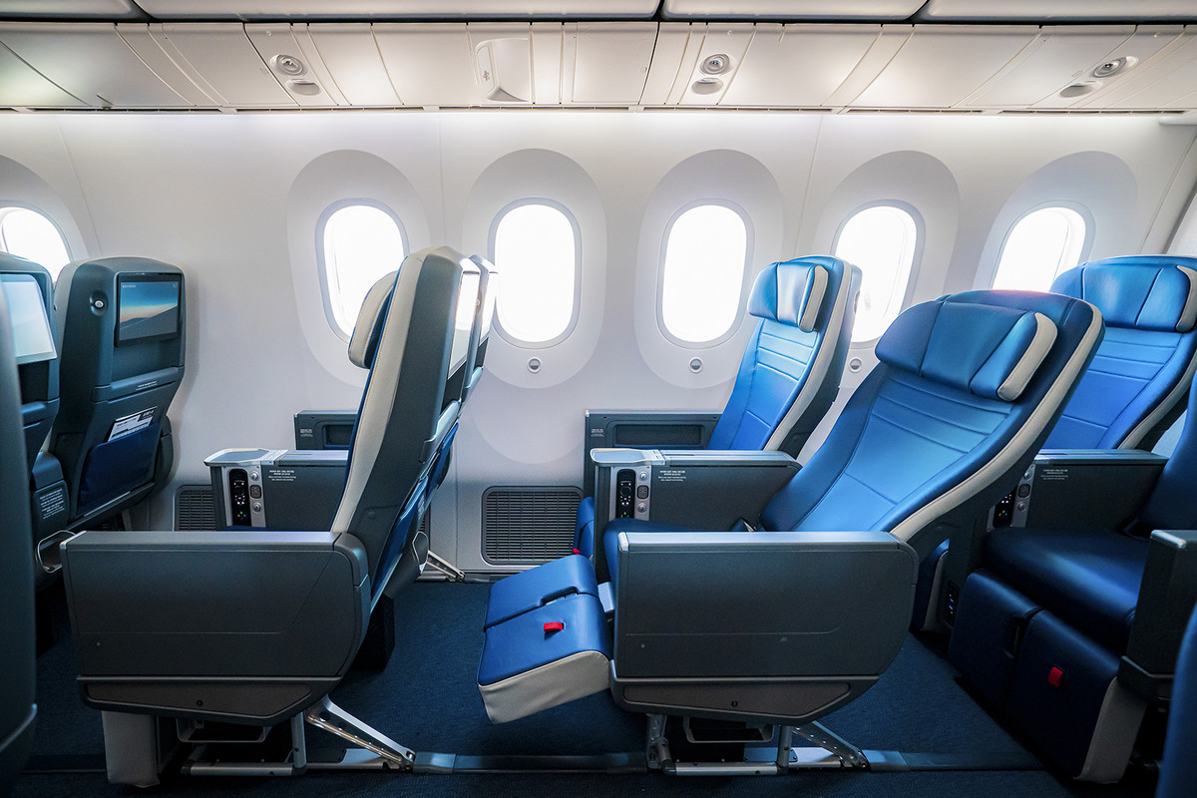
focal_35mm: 18
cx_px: 598
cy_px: 399
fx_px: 598
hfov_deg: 90.0
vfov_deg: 67.4
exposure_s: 1/125
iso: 5000
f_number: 5.6
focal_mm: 18
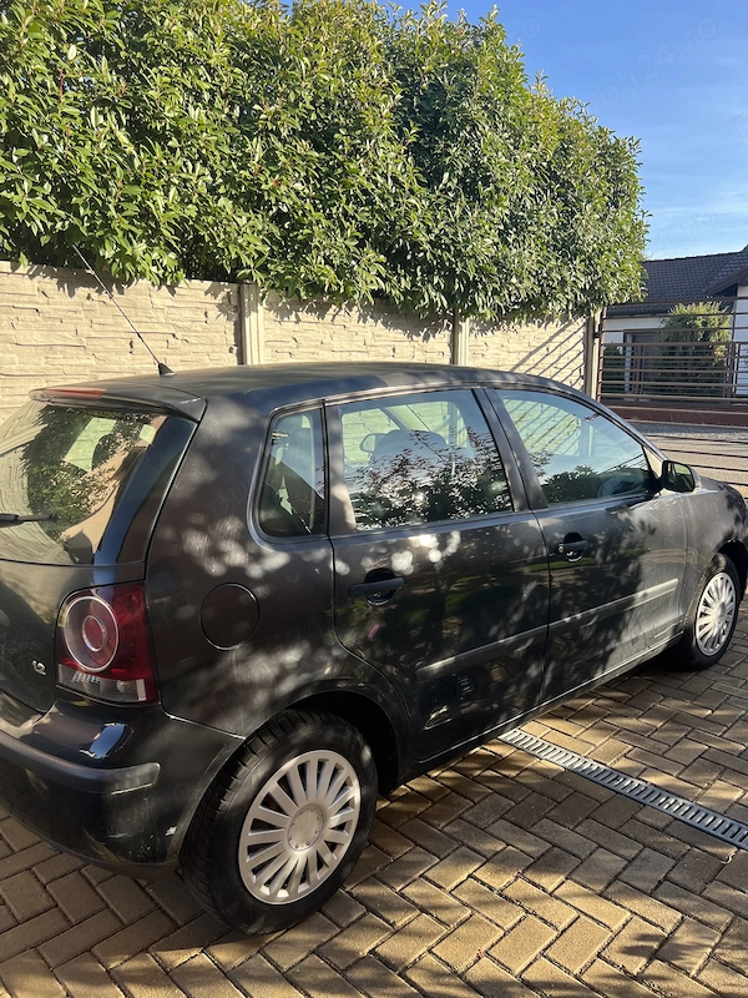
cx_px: 374
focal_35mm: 26
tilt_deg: -10.1
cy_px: 499
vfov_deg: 67.3
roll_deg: -0.4
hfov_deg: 53.1
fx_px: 749
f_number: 1.5
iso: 50
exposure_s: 1/705
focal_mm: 5.7
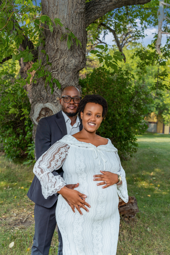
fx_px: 262
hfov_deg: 35.9
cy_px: 128
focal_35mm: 37
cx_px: 85
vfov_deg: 51.9
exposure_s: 1/160
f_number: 4
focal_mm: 37
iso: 100
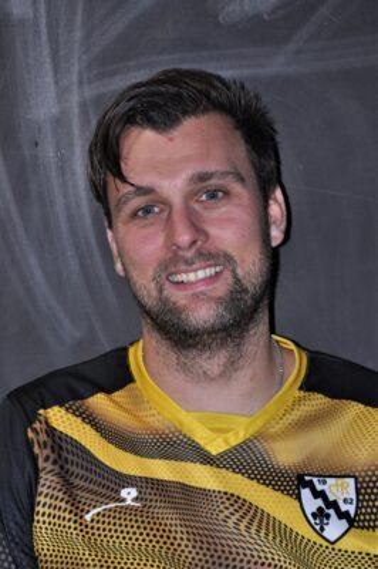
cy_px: 284
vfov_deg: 18.2
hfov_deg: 12.2
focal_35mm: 112
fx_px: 1775
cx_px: 189
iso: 400
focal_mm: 75
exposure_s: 1/60
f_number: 5.3
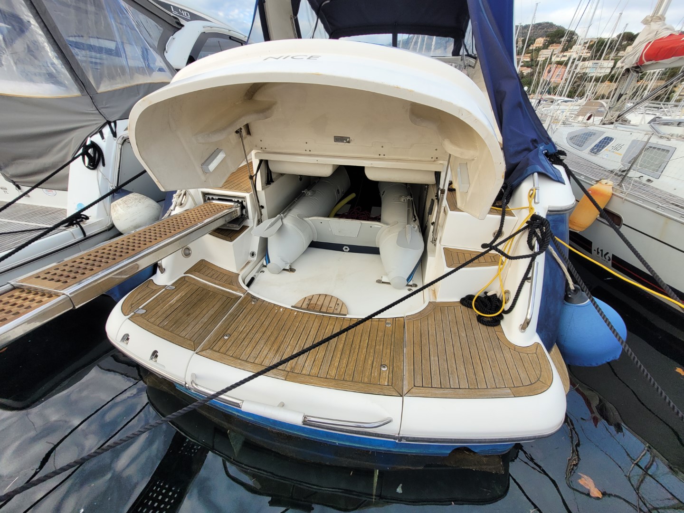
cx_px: 342
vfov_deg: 89.9
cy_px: 256
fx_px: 257
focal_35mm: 13
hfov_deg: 106.2
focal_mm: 1.74
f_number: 2.2
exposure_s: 1/241
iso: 40
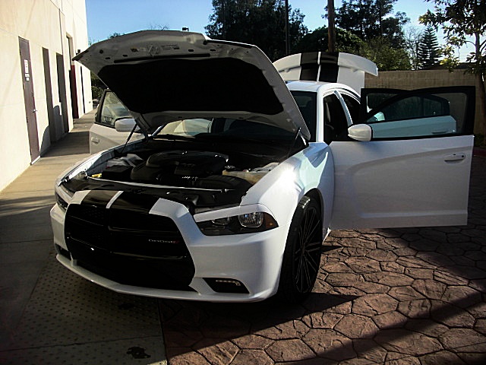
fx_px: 505
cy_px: 182
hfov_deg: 51.4
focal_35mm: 36
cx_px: 243
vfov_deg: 39.7
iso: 50
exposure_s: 1/800
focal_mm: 6.3
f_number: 2.8
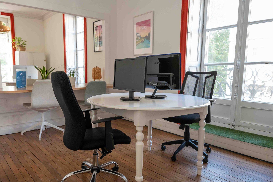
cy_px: 101
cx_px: 122
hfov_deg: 67.2
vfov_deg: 47.9
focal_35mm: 27
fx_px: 205
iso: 1600
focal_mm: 24
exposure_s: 1/125
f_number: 4
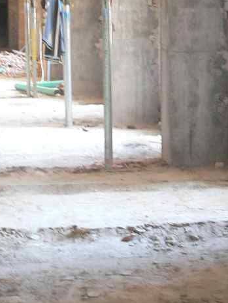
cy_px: 91
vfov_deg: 14.9
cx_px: 252
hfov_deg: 11.1
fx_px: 1159
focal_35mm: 132
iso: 200
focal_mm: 7.9
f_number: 2.8
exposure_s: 1/8
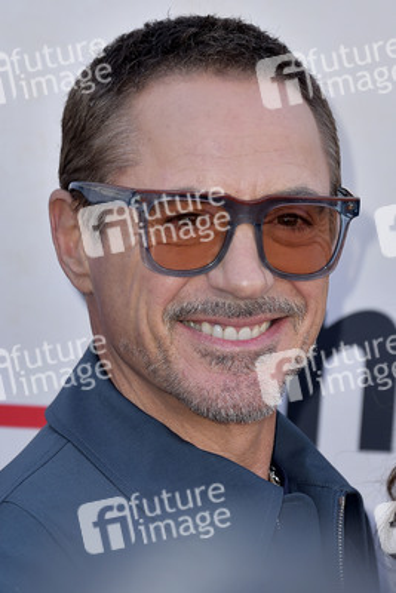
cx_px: 198
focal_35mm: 210
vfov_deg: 9.8
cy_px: 296
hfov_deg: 6.5
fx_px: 3462
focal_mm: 210
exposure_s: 1/250
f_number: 6.3
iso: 250
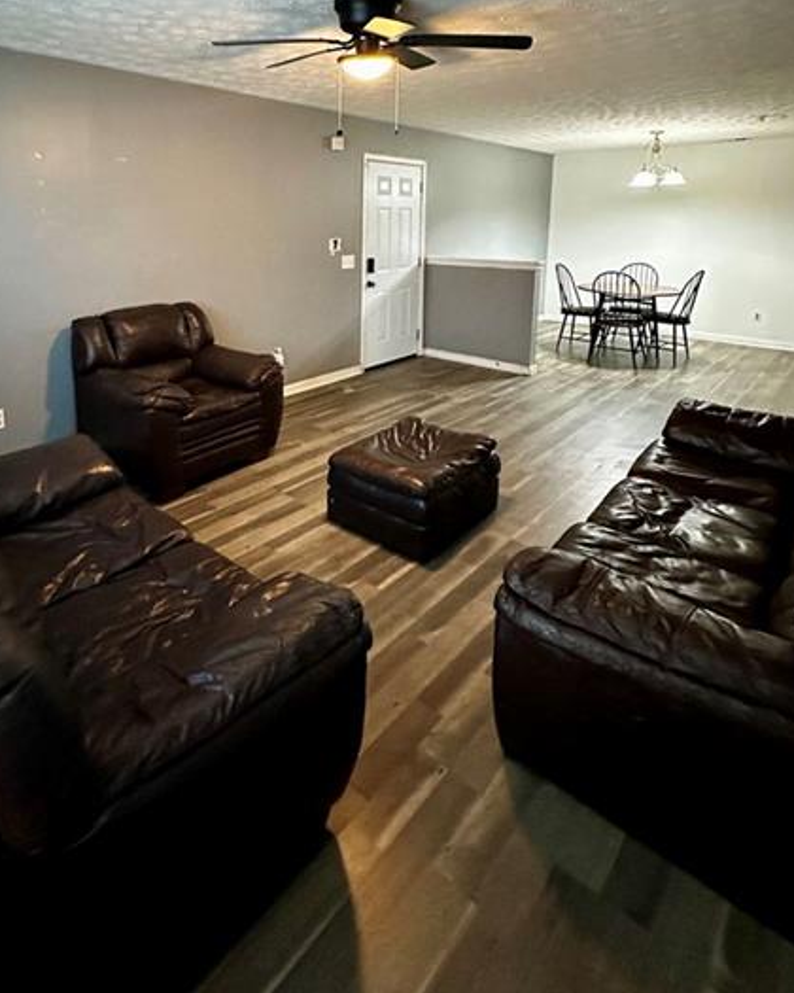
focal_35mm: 20
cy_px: 299
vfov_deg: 76.7
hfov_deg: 67.5
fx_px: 587
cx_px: 319
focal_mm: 2.22
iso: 1000
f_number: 2.2
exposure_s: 1/60
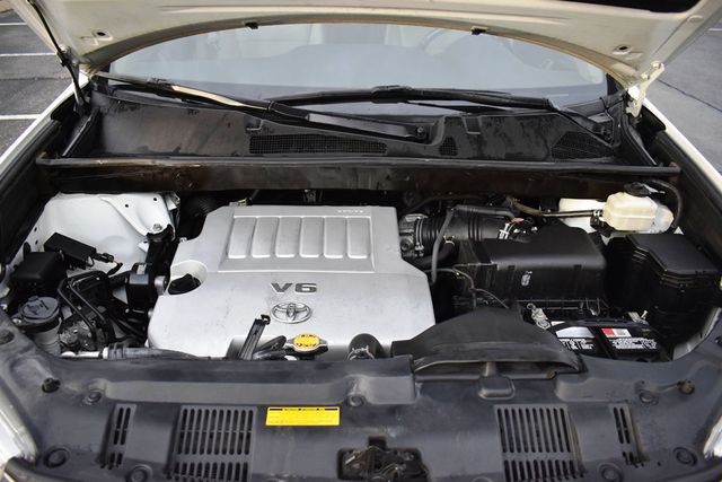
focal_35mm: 27
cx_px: 361
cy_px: 241
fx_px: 542
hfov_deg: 67.4
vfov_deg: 48.0
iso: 800
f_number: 3.5
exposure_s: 1/200
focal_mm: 18
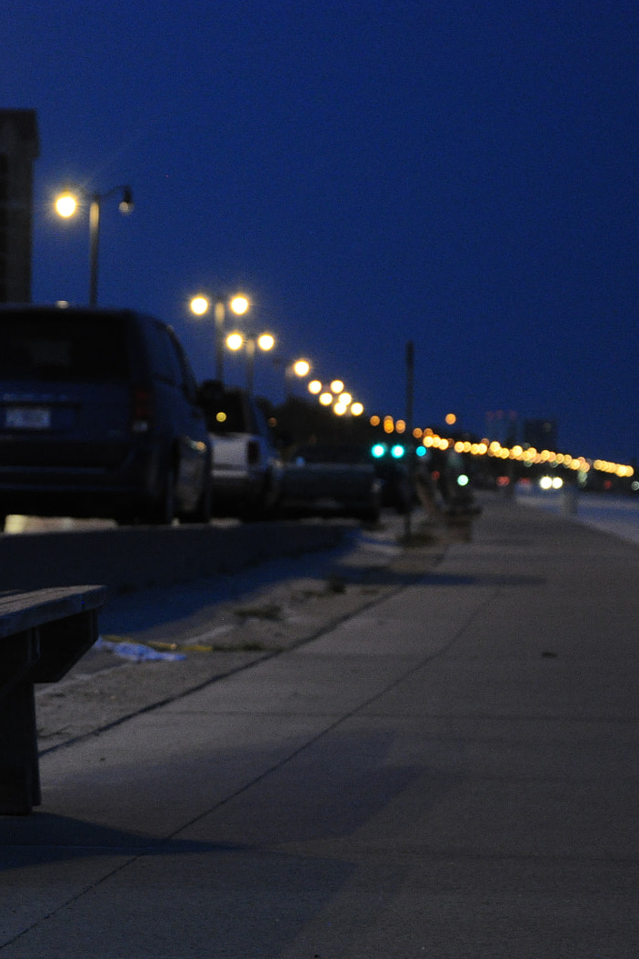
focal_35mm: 150
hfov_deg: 9.1
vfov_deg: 13.7
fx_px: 3995
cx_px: 66
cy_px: 480
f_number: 5.3
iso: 1600
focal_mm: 66
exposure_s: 1/20
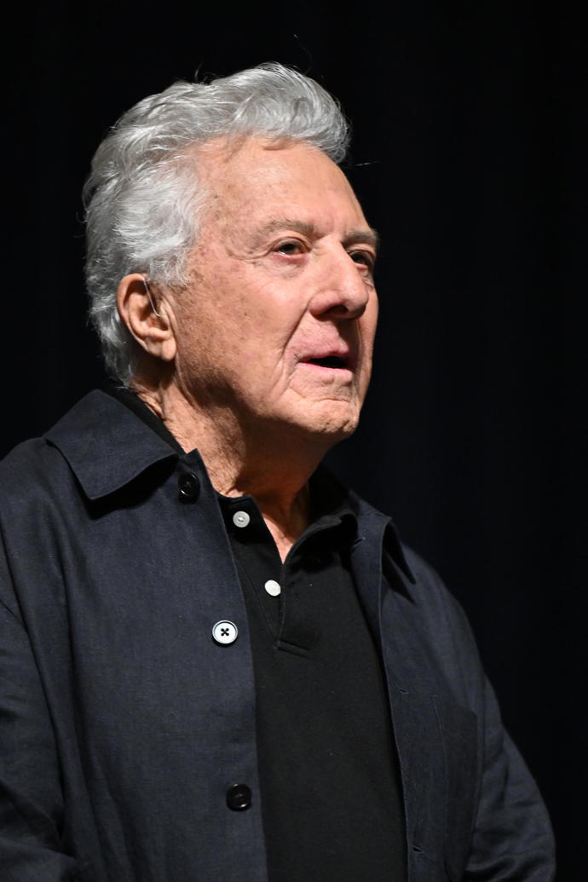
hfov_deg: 4.6
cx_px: 294
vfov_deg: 6.9
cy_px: 441
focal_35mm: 300
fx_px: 7349
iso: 3200
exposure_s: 1/320
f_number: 2.8
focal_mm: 200
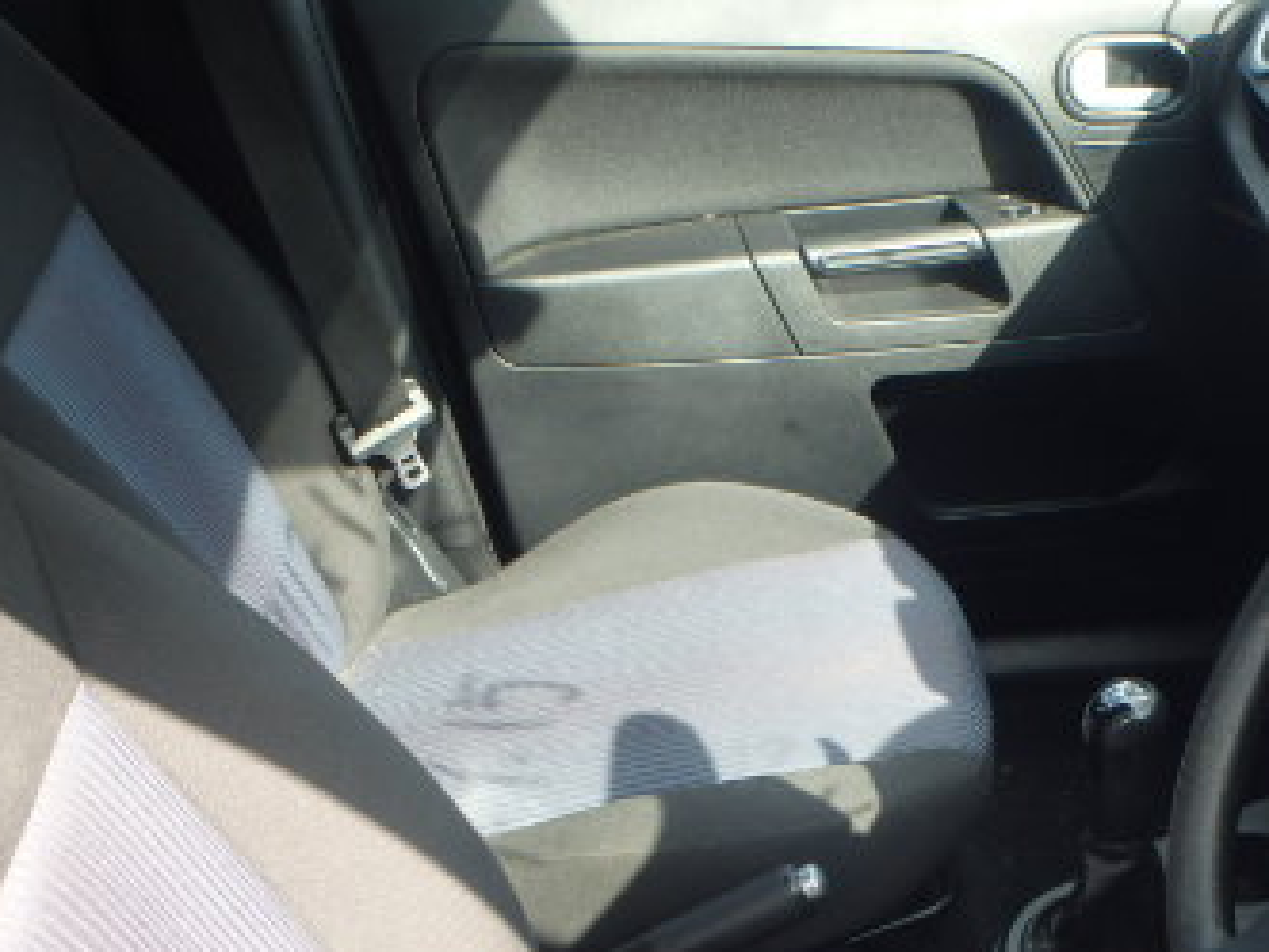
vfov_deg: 26.4
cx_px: 906
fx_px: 1980
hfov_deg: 35.0
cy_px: 795
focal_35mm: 54
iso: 125
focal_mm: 5
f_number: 3.9
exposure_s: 1/125
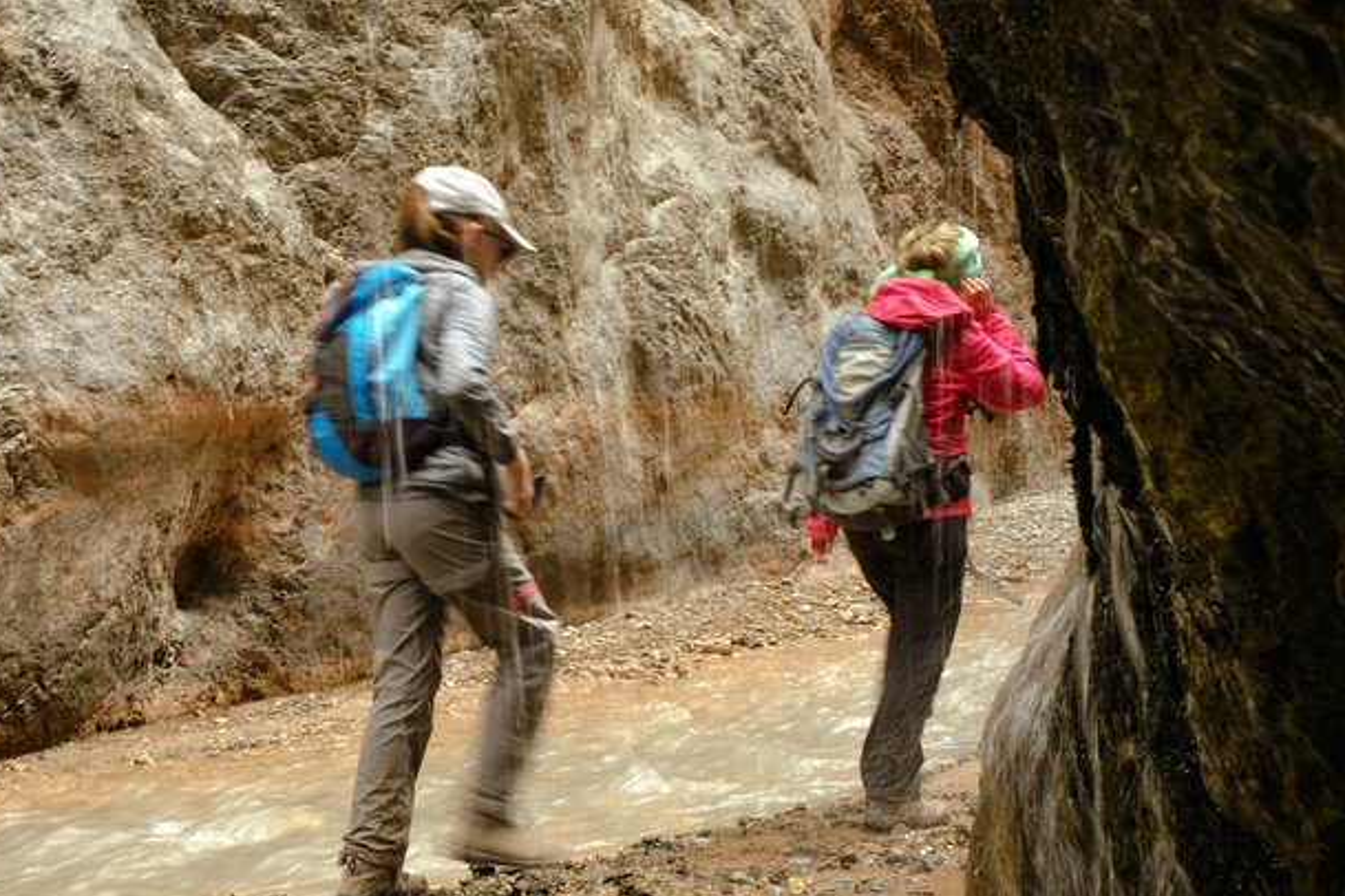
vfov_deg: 29.2
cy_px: 550
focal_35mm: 46
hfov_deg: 42.5
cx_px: 534
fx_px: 1718
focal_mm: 23
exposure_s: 1/30
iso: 400
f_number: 11
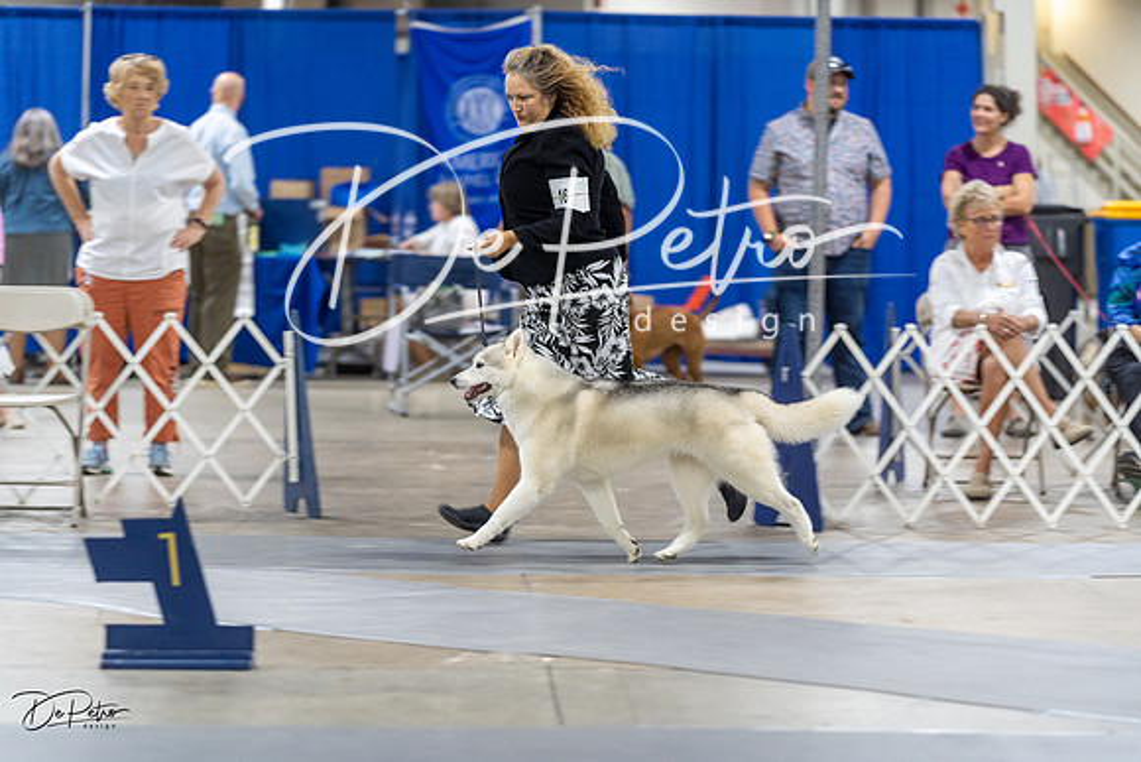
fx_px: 4058
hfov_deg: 16.0
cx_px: 570
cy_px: 381
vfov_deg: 10.7
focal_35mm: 128
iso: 2000
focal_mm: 128
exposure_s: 1/160
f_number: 2.8
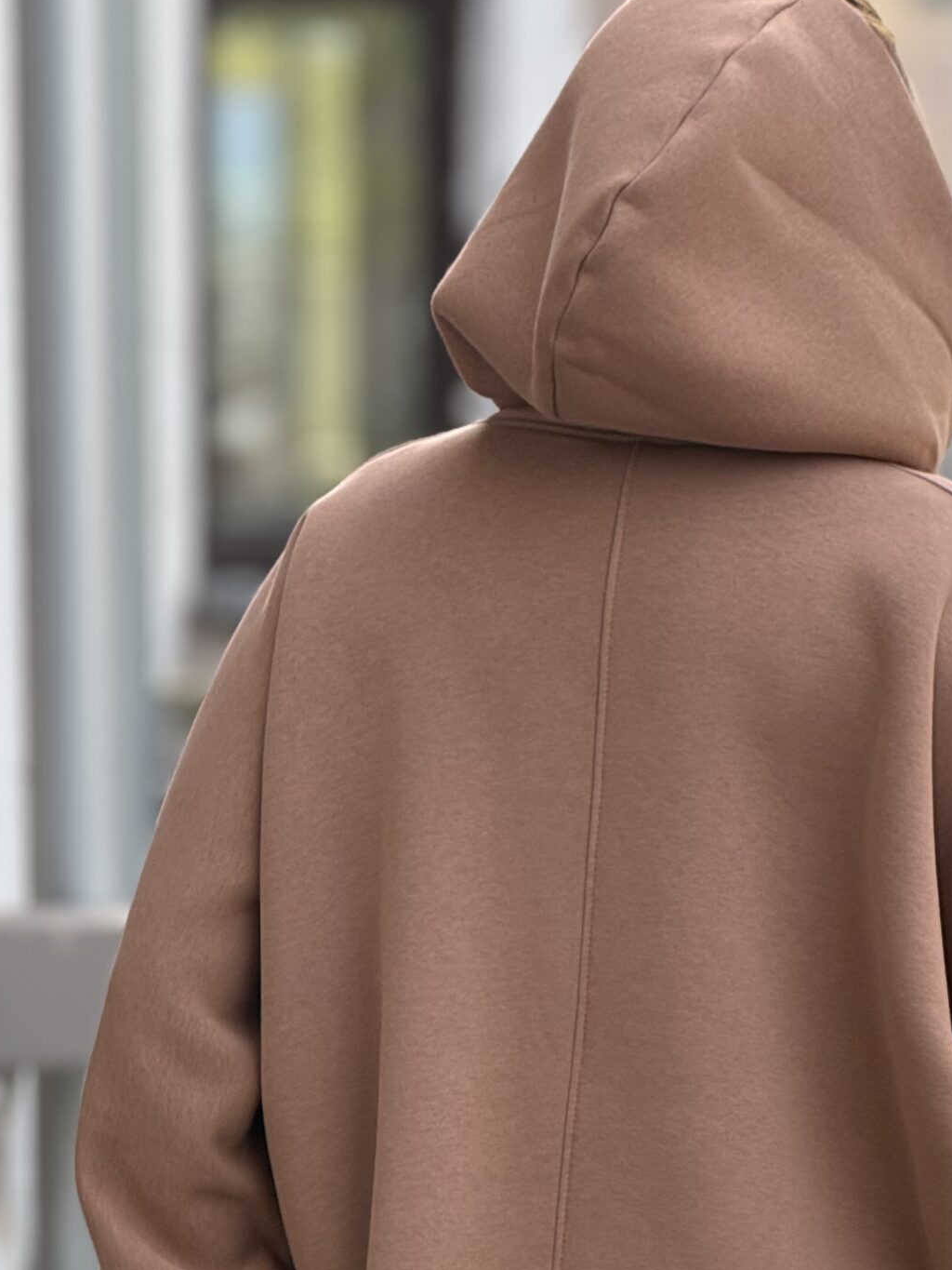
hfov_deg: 6.6
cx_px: 628
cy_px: 1066
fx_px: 8249
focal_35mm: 225
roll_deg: -0.7
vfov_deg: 8.8
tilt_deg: -4.8
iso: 50
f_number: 2.8
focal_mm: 15.66
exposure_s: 1/213
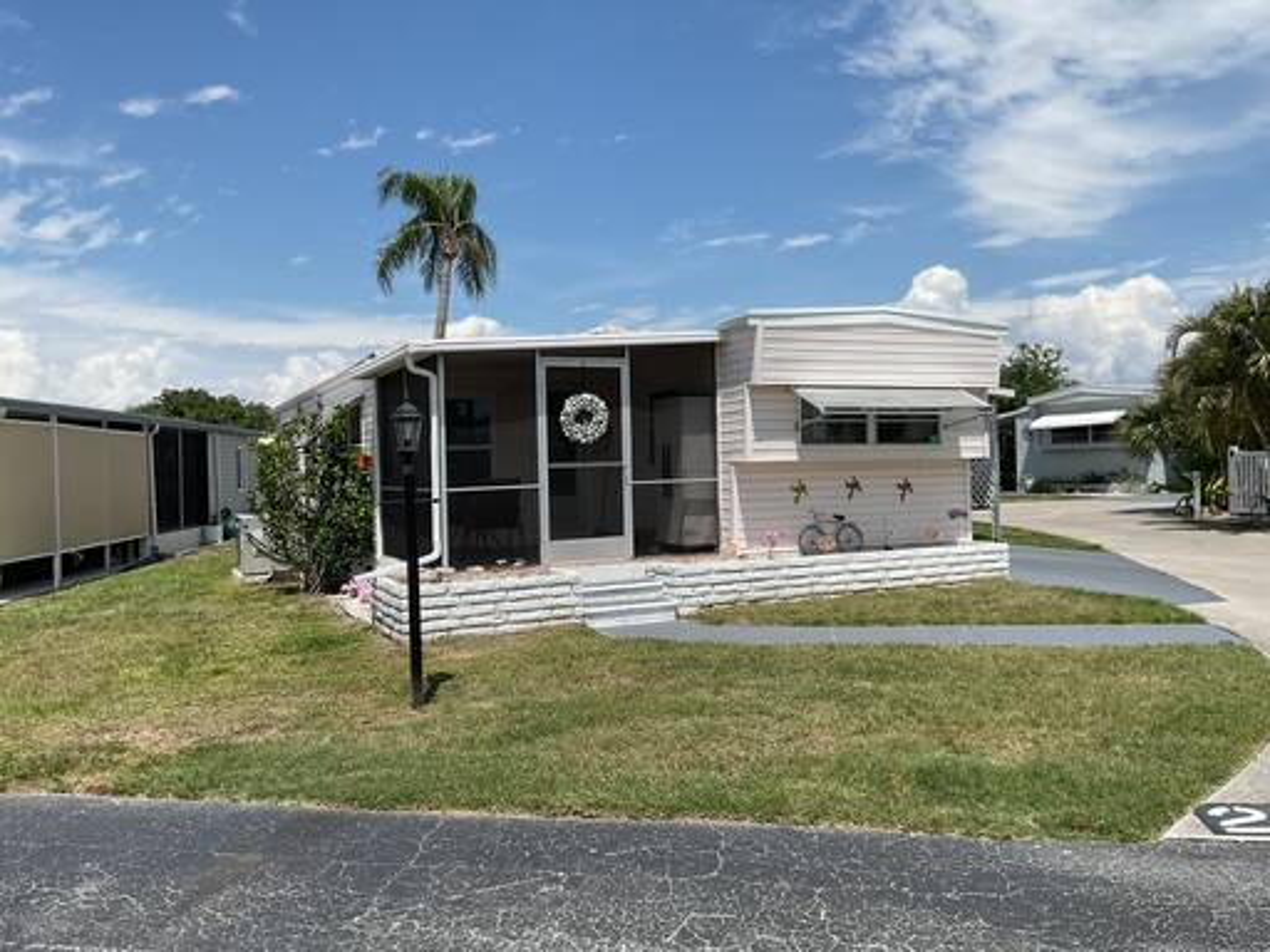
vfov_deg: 48.2
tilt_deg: -0.5
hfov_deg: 61.7
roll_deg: -0.3
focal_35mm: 29
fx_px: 1064
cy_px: 476
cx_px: 635
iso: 16
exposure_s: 1/3322
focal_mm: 3
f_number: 1.8
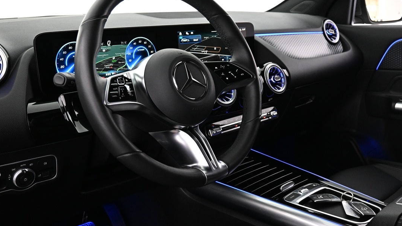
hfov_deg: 52.8
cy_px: 98
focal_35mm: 38
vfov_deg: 31.2
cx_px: 194
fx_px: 405
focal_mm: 16
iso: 1600
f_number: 3.5
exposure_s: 1/30
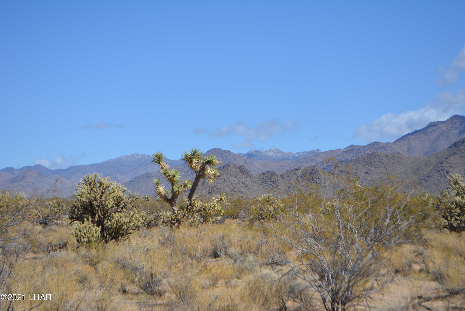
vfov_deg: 16.6
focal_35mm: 82
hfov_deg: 24.6
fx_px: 1066
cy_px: 156
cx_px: 232
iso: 400
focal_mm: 55
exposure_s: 1/1600
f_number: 7.1
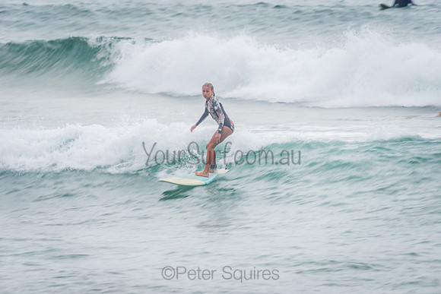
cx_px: 220
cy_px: 147
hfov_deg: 4.1
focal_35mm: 500
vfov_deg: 2.8
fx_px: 6126
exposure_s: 1/30
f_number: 8
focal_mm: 500
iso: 64
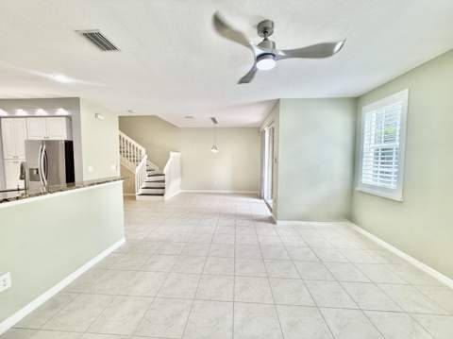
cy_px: 170
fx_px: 183
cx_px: 226
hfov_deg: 102.1
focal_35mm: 14
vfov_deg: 85.6
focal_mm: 2.22
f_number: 2.2
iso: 64
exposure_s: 1/157
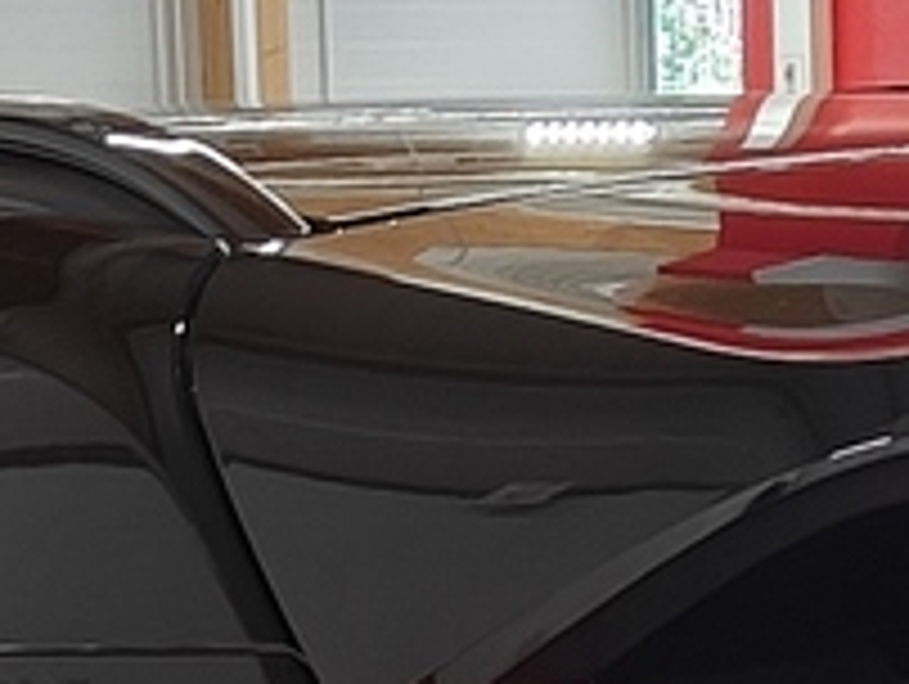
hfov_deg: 8.7
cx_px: 594
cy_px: 2151
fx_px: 5994
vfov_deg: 6.0
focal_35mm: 228
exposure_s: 1/50
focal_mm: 5.59
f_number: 1.8
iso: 64
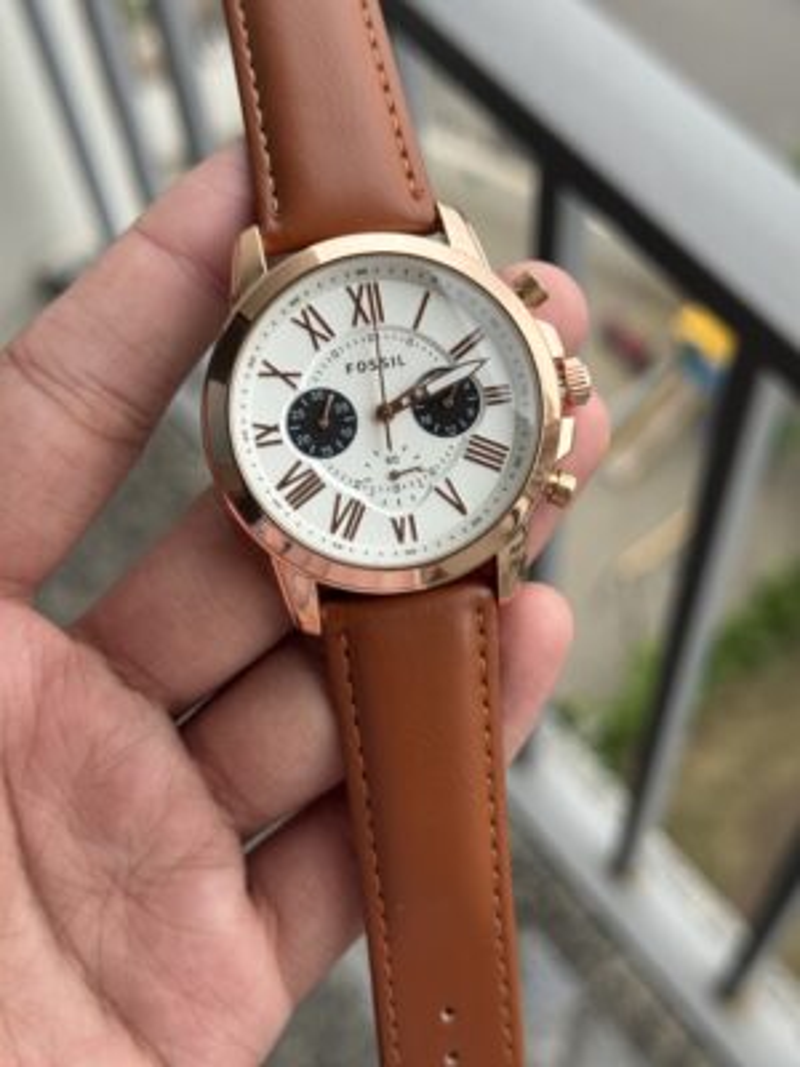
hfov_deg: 30.3
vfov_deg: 39.7
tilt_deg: -60.8
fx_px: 1479
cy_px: 534
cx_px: 400
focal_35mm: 48
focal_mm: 6.76
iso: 64
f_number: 1.78
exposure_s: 1/414
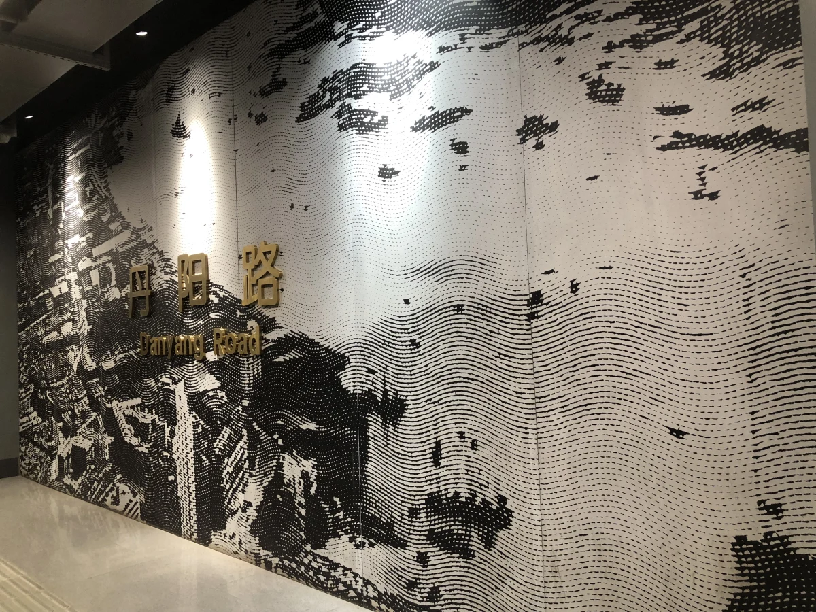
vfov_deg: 49.7
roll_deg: +2.6
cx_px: 408
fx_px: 660
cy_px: 306
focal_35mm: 28
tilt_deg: +3.2
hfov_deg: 63.4
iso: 40
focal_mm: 4
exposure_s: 1/20
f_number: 1.8
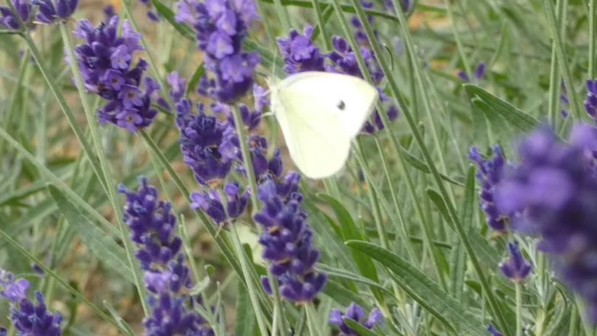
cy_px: 143
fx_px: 3230
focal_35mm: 204
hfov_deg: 10.6
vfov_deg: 6.0
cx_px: 286
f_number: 5.5
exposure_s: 1/80
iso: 250
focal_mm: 31.7
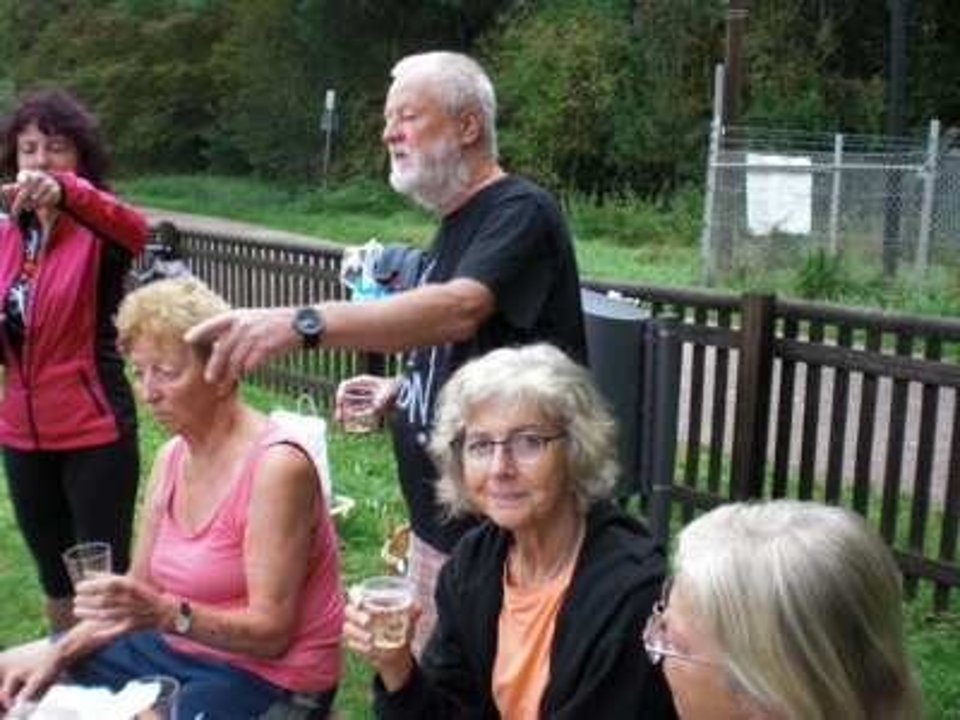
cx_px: 480
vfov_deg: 37.7
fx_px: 1054
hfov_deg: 49.0
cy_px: 360
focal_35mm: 38
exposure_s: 1/160
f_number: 3.1
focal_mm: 6.3
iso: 64
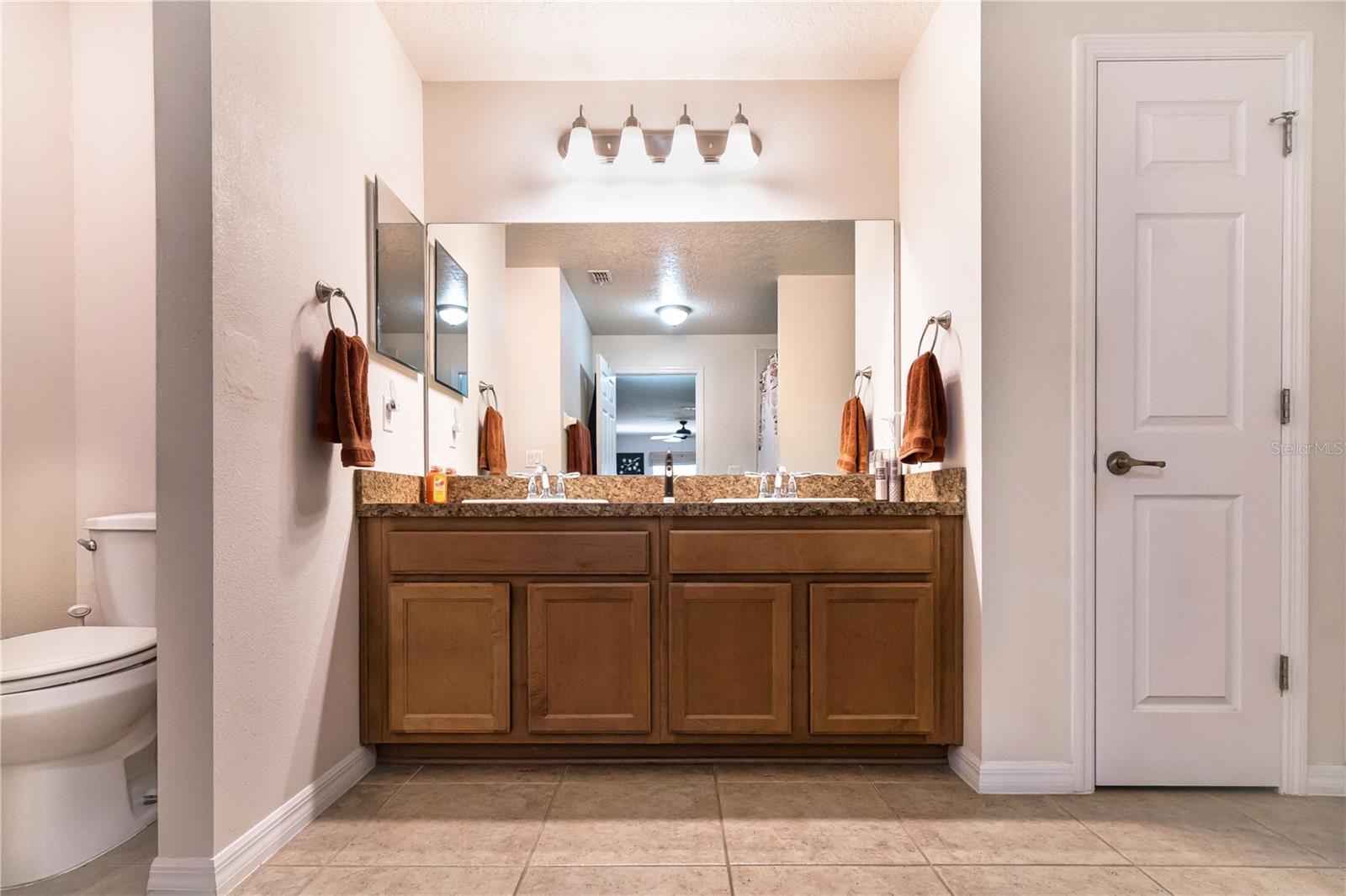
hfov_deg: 95.0
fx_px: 617
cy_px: 448
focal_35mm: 16
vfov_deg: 72.0
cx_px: 673
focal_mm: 11
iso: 800
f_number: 8
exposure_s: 1/25
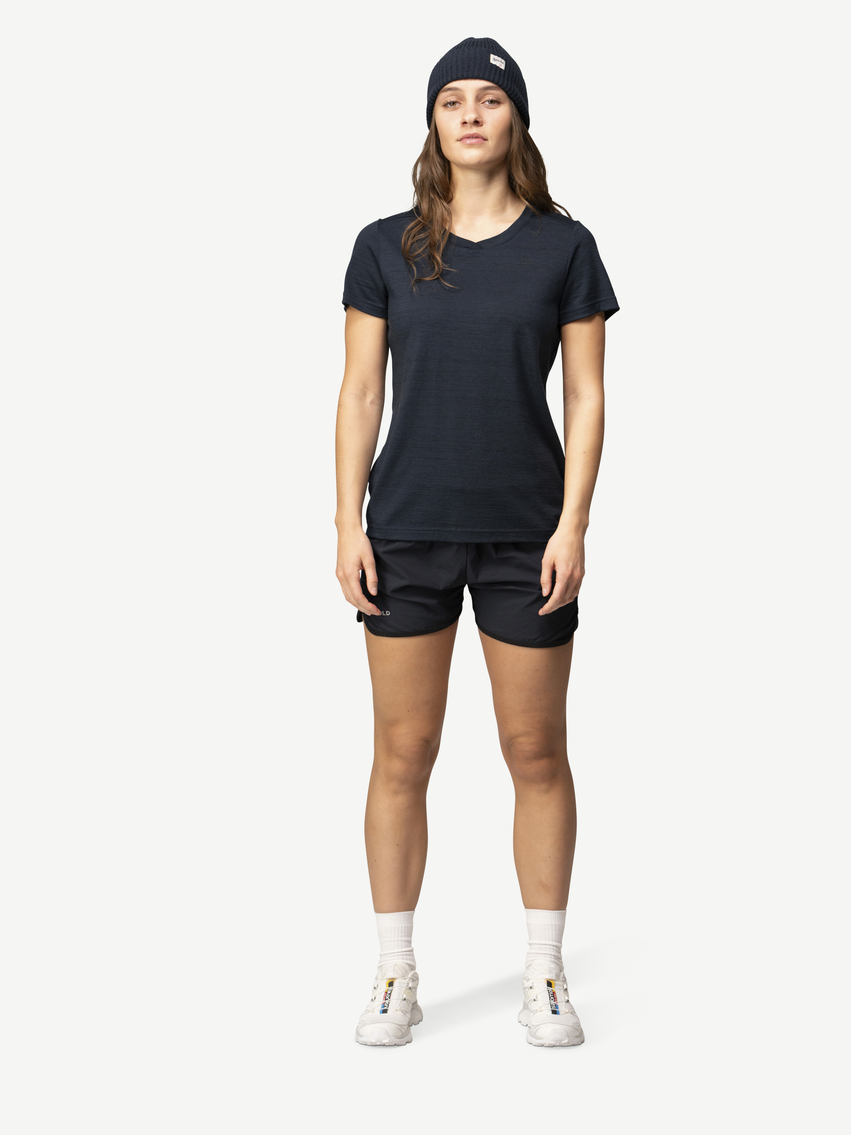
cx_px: 425
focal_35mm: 76
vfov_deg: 25.7
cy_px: 575
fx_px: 2491
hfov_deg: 19.4
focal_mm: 70
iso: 500
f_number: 5
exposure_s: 1/80
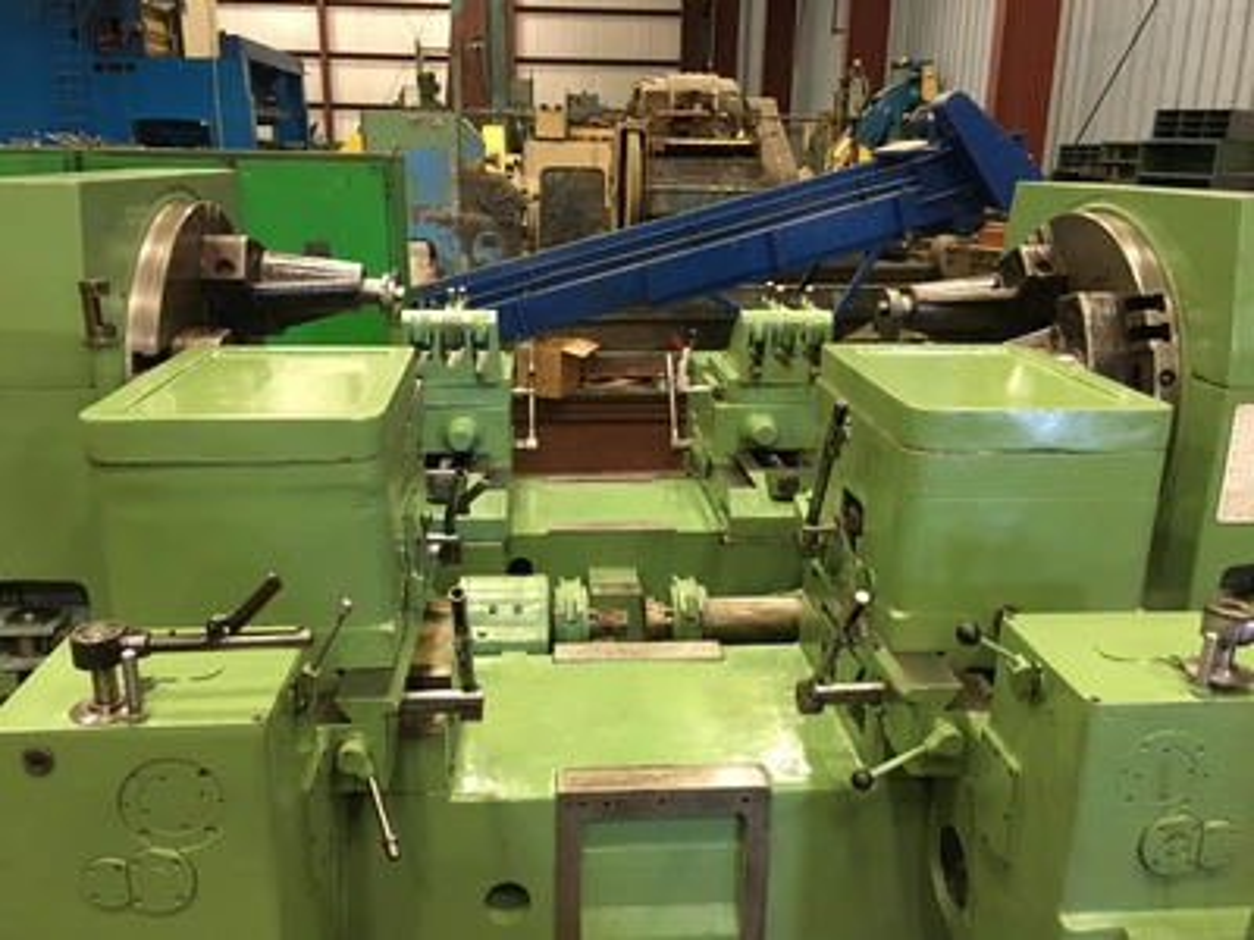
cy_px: 470
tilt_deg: -15.3
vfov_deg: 48.2
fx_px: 1051
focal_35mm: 29
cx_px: 627
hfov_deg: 61.7
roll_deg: -1.6
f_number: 2.2
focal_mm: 4.15
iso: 200
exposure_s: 1/24
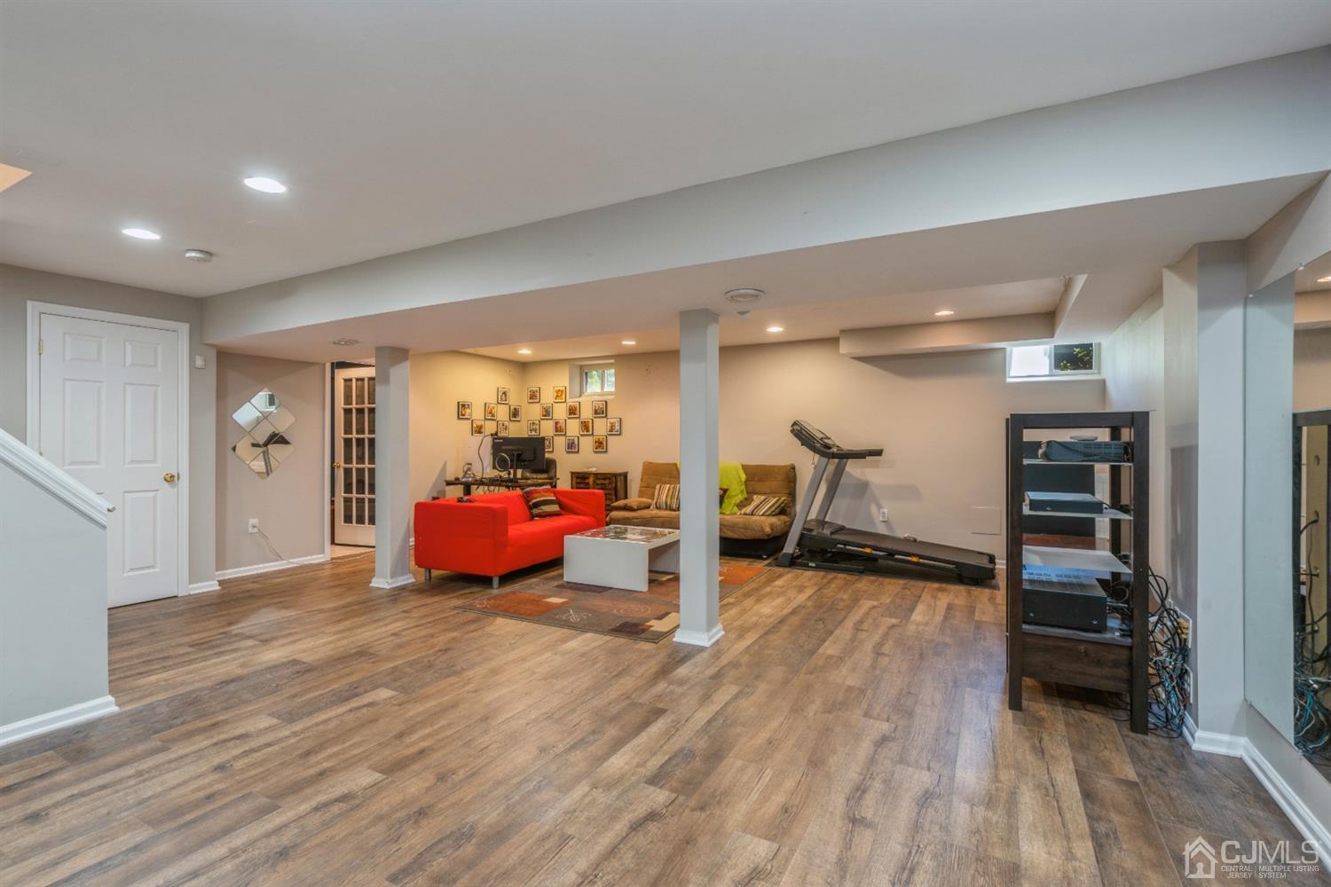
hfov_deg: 96.7
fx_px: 592
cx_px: 666
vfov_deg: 73.7
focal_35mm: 16
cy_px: 444
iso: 200
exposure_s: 1/2.5
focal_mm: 16
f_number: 9
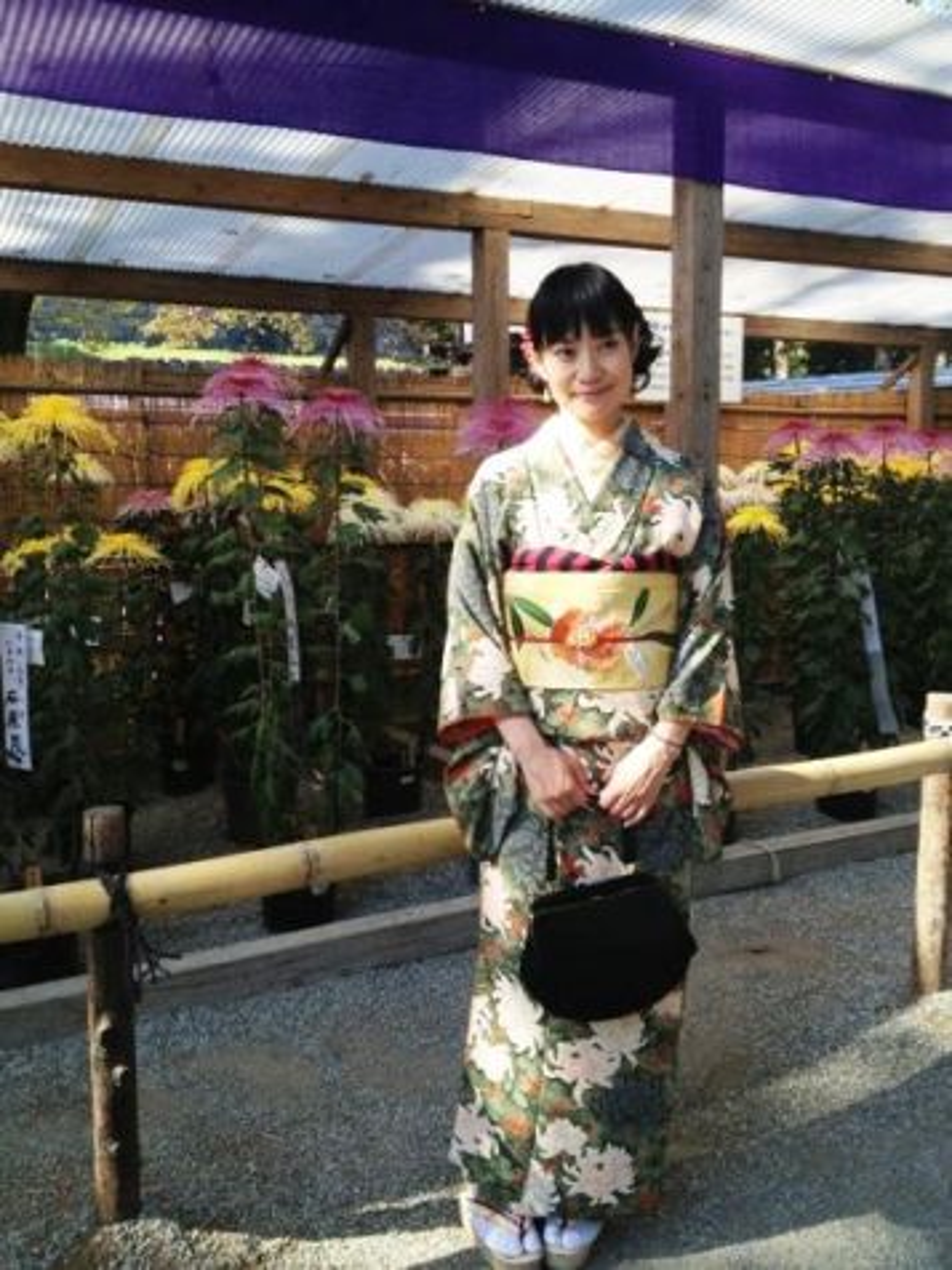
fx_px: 1283
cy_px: 635
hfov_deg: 40.7
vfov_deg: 52.6
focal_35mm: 35
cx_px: 476
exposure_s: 1/445
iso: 50
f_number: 2.4
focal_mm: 4.28
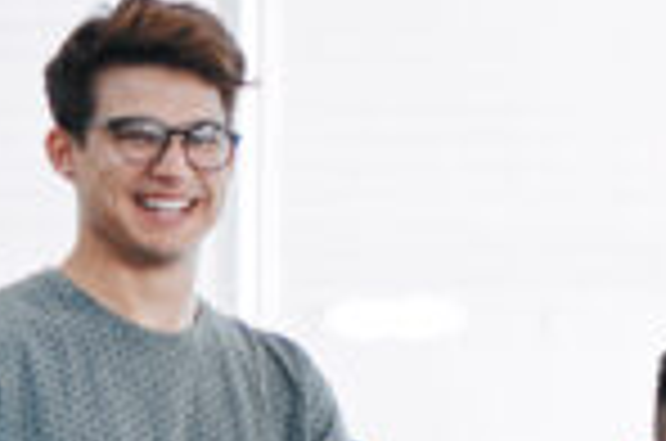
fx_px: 5944
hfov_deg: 6.2
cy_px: 659
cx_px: 1346
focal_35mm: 322
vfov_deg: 4.2
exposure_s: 1/400
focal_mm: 50
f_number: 1.6
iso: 200
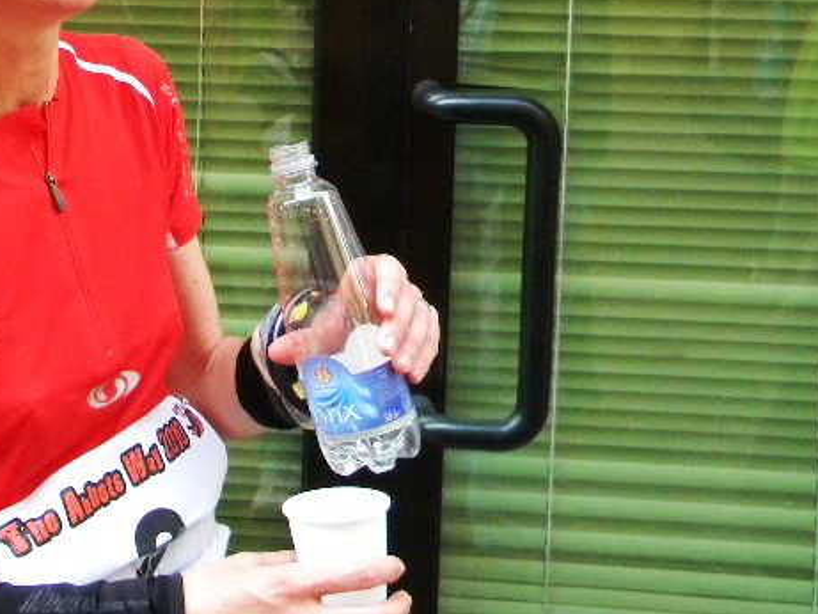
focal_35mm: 80
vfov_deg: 18.0
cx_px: -27
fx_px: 1891
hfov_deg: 23.3
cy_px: 5
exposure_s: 1/257
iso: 400
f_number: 3.7
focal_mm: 6.4
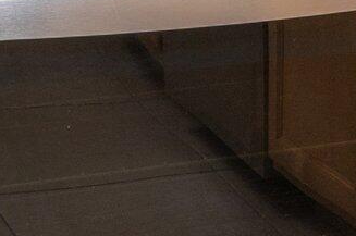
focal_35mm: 188
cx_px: 103
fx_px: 1856
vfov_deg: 6.6
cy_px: -485
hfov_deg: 10.9
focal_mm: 30
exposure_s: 1/30
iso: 200
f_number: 9
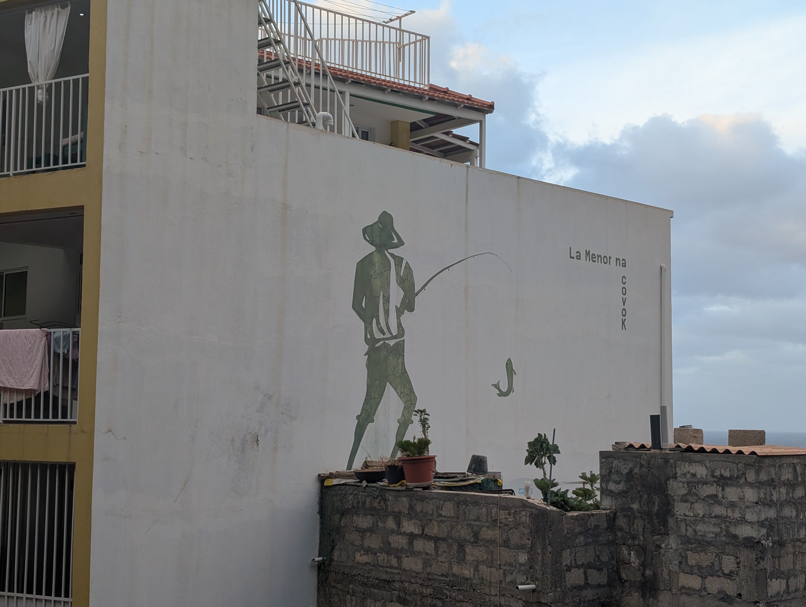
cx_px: 403
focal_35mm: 49
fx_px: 1143
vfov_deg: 29.7
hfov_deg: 38.9
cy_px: 304
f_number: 1.68
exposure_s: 1/445
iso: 100
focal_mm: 6.9
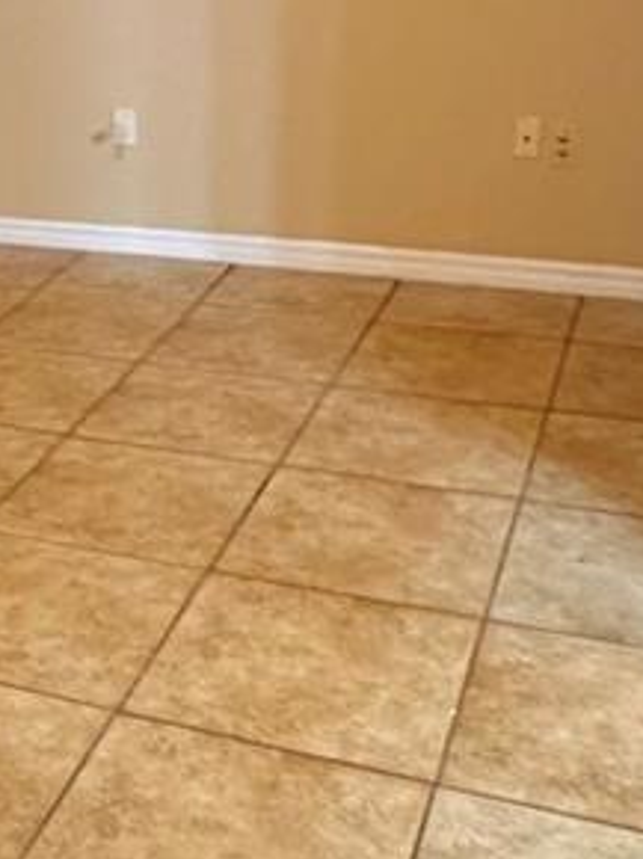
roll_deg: +4.2
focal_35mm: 58
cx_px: -74
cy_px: 421
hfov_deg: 23.5
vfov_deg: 33.3
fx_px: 1439
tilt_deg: -23.5
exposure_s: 1/60
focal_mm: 2.22
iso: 1250
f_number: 2.2
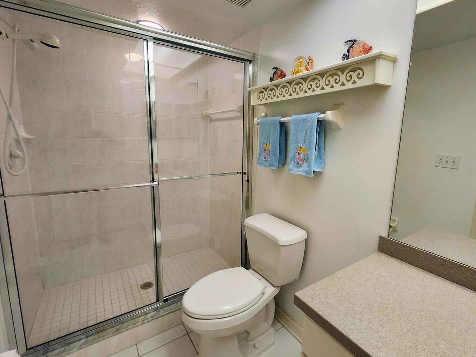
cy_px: 171
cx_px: 249
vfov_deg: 78.1
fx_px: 220
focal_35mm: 16
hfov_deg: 94.4
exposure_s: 1/60
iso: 200
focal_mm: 1.74
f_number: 2.2
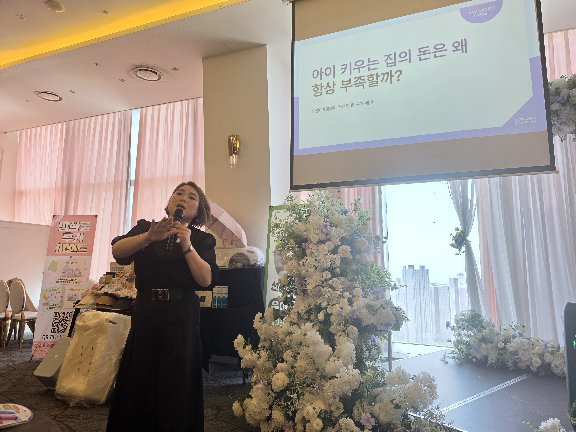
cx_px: 288
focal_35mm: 23
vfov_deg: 58.9
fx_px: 383
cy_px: 216
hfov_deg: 73.9
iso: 32
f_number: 1.4
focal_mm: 6.5
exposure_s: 1/120
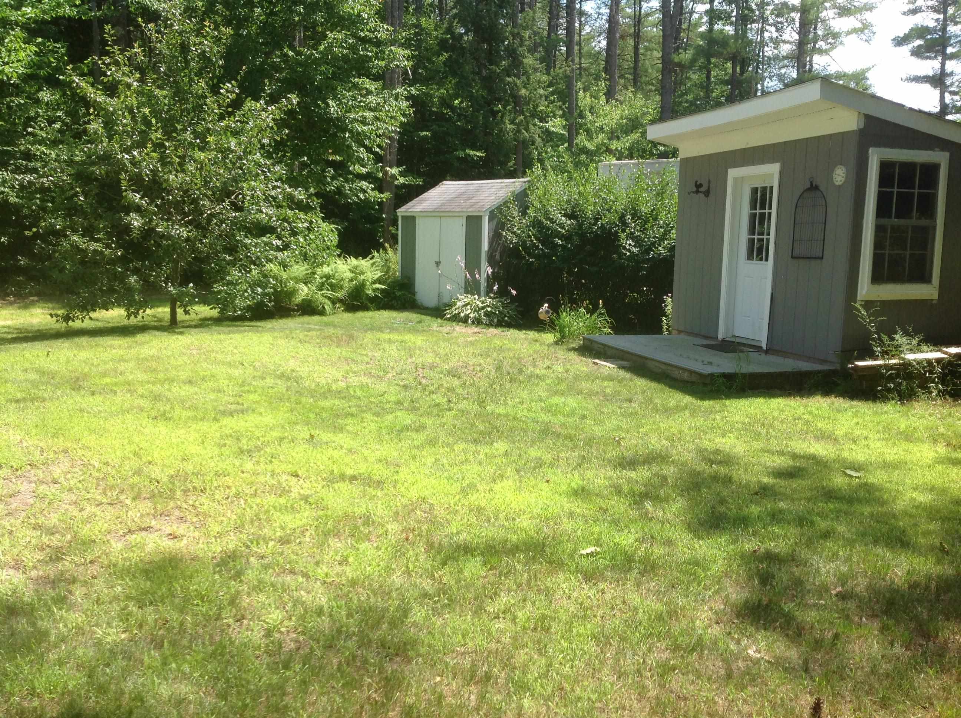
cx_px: 480
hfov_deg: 52.7
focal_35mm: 35
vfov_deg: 40.6
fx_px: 970
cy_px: 359
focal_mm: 4.28
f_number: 2.4
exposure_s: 1/630
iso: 50
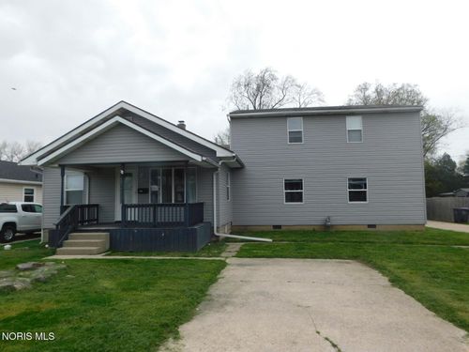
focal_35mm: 24
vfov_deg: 56.8
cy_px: 176
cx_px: 234
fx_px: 325
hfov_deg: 71.6
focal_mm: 4.1
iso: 125
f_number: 3
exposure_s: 1/800
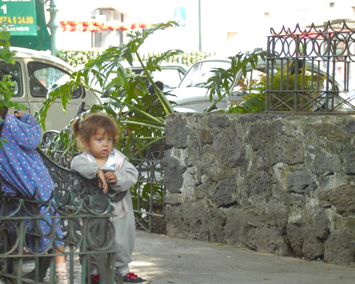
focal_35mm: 119
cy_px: 142
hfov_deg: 16.2
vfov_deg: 12.9
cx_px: 143
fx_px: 1250
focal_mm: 70
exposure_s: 1/60
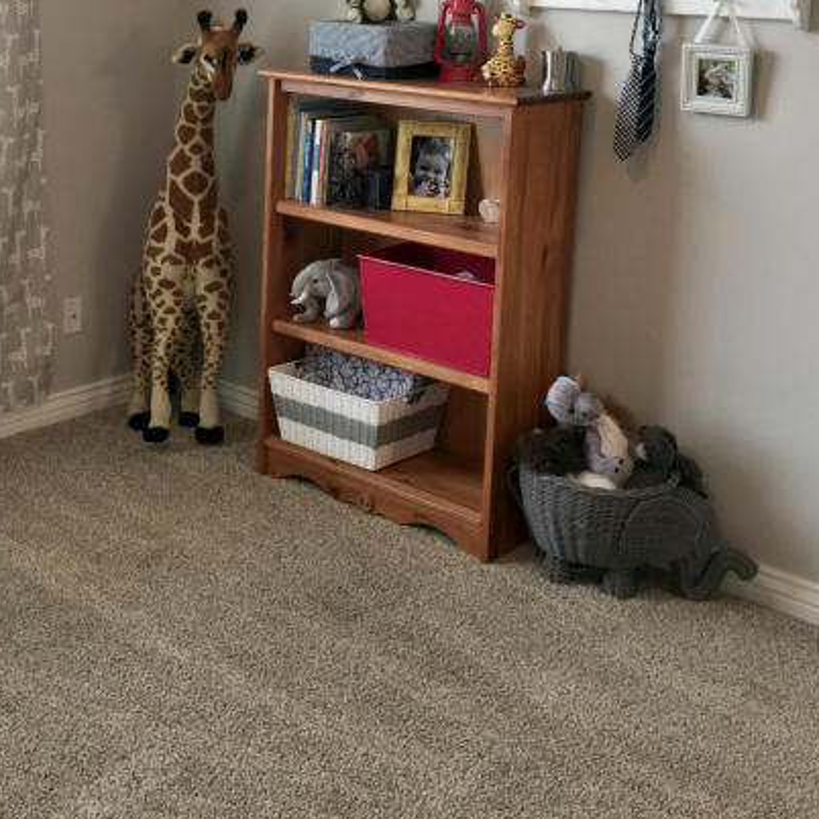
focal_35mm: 49
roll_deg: -1.6
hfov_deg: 34.3
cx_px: 271
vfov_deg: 33.8
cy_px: 179
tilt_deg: -8.8
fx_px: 1312
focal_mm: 4.15
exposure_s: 1/30
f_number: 2.2
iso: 50
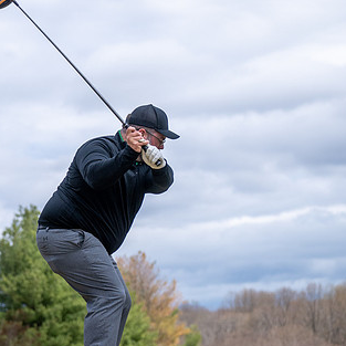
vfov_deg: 11.5
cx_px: 84
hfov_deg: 11.5
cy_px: 276
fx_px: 1719
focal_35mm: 152
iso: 220
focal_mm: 53
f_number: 2.8
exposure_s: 1/5000
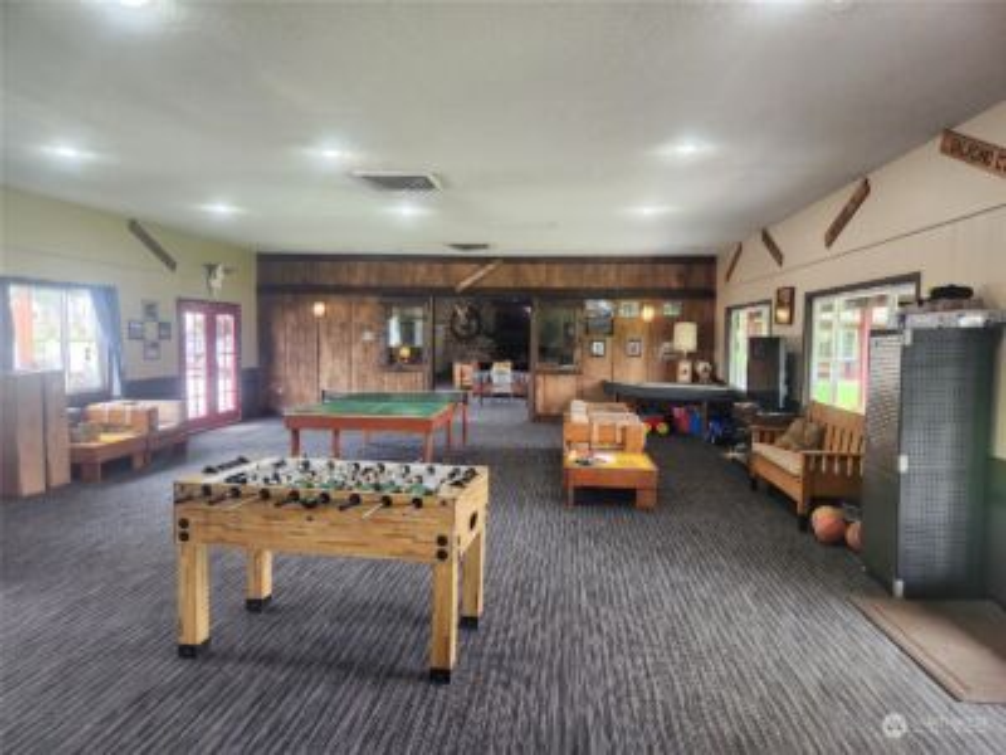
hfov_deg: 73.9
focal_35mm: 23
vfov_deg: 58.9
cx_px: 503
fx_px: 668
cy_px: 378
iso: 200
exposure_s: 1/120
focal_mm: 5.4
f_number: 1.8
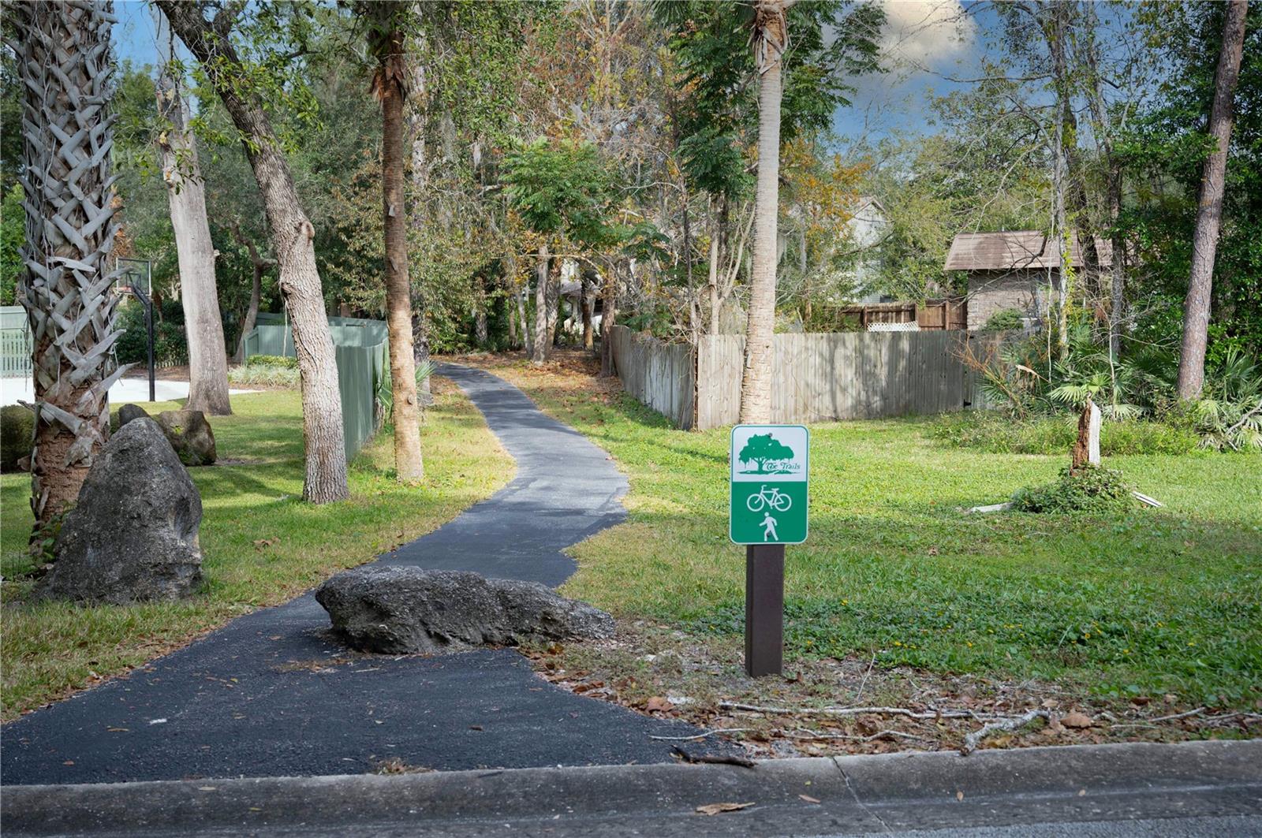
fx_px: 1436
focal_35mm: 41
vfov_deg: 32.6
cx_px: 631
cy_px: 419
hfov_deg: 47.5
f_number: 5.6
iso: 140
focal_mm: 41
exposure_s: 1/250
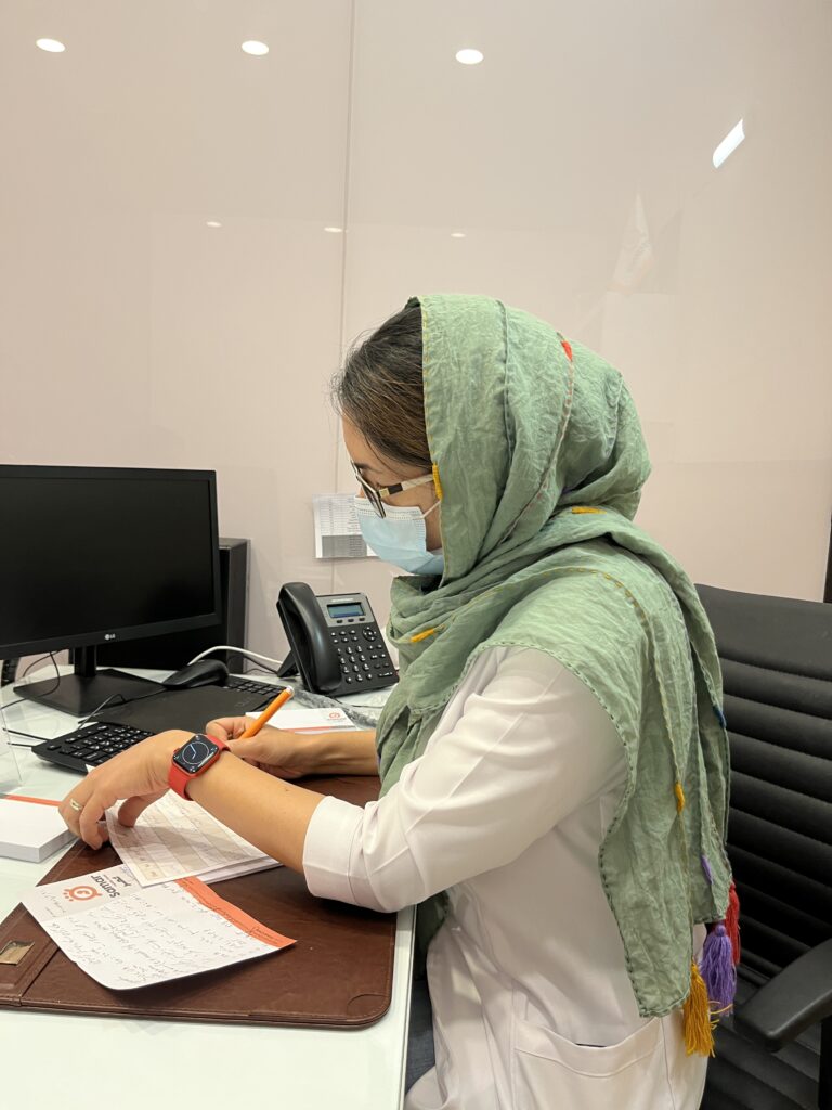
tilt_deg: -7.1
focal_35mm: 26
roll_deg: -3.2
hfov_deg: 53.1
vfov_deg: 67.3
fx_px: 833
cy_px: 555
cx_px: 416
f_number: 1.6
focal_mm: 5.1
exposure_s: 1/50
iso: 100
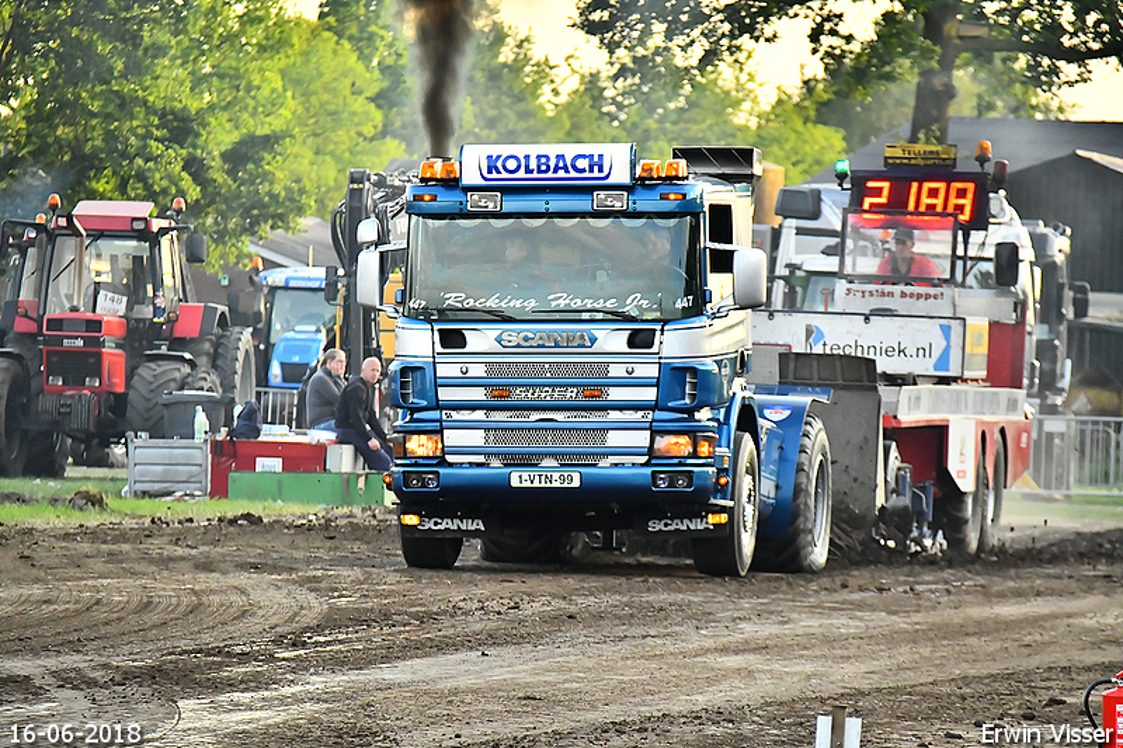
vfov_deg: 3.8
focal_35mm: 360
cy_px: 374
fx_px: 11227
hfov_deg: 5.7
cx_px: 562
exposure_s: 1/1600
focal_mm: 240
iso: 2500
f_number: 5.6
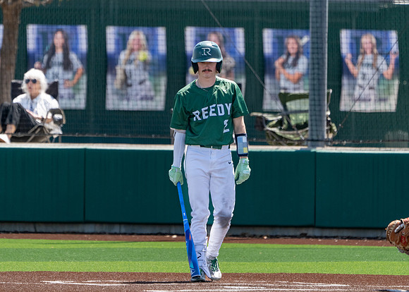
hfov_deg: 4.0
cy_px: 133
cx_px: 214
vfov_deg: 2.9
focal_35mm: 502
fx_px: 5832
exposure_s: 1/1600
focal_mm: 437
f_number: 8
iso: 1250
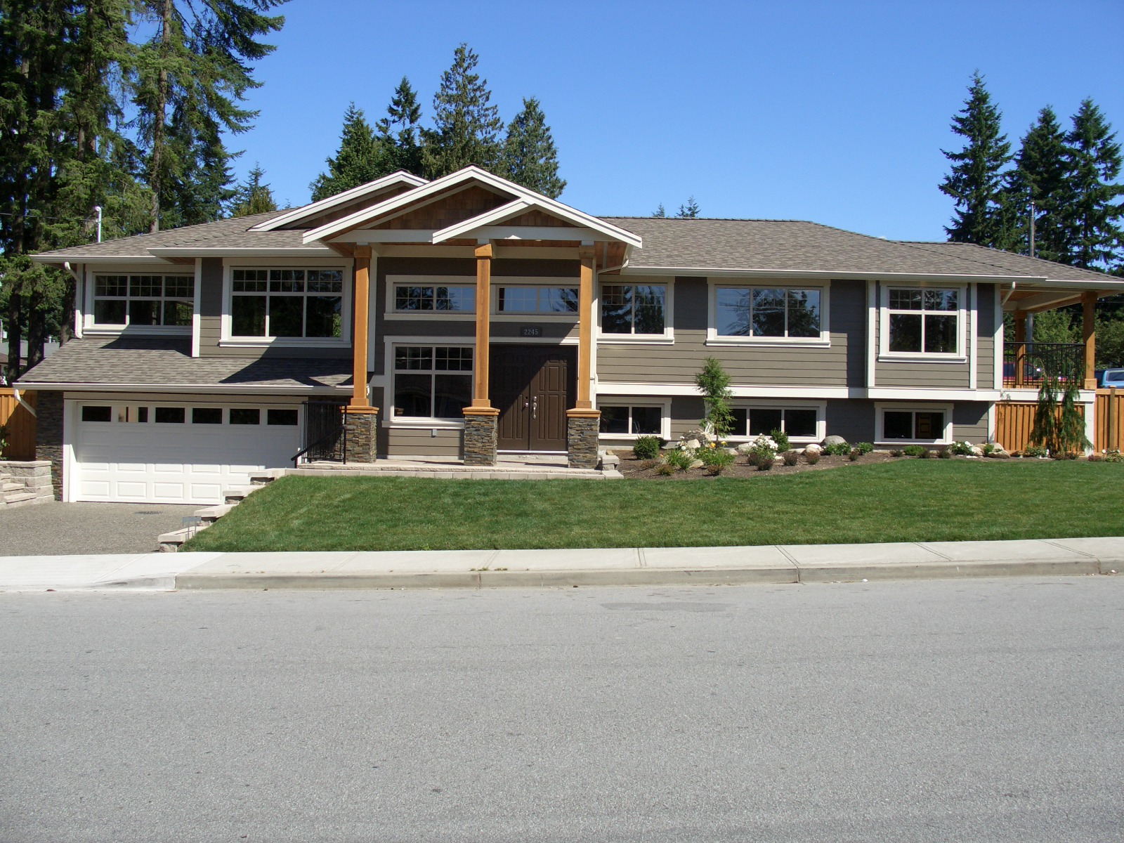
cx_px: 562
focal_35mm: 33
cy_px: 422
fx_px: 1072
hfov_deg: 55.4
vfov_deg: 42.9
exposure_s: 1/800
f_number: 4.5
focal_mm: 7.1
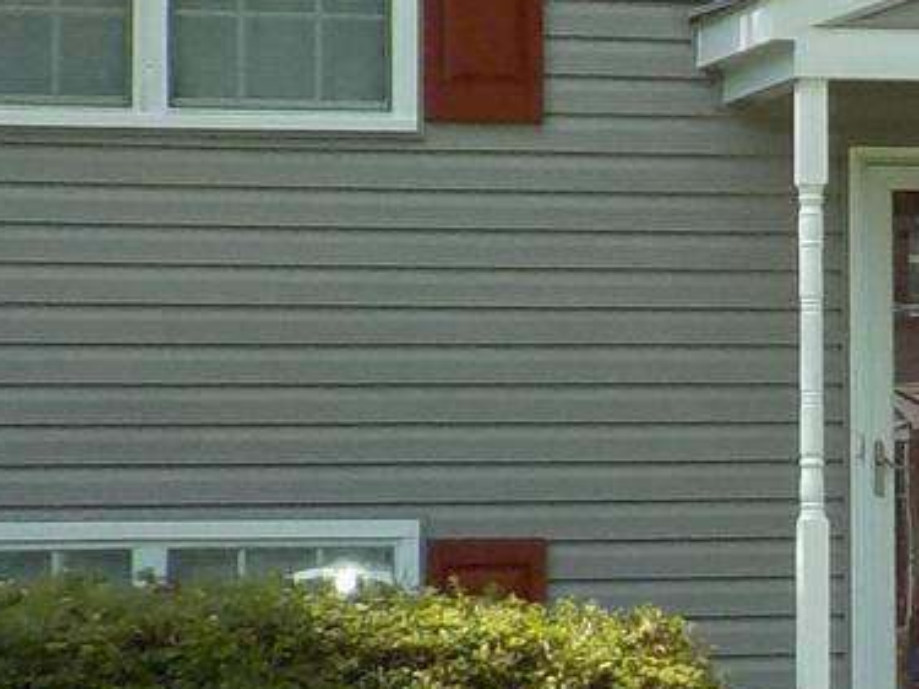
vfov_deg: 9.0
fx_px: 4353
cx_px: 1279
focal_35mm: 164
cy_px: 253
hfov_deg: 11.6
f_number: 3.3
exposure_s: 1/640
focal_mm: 4.1
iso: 125
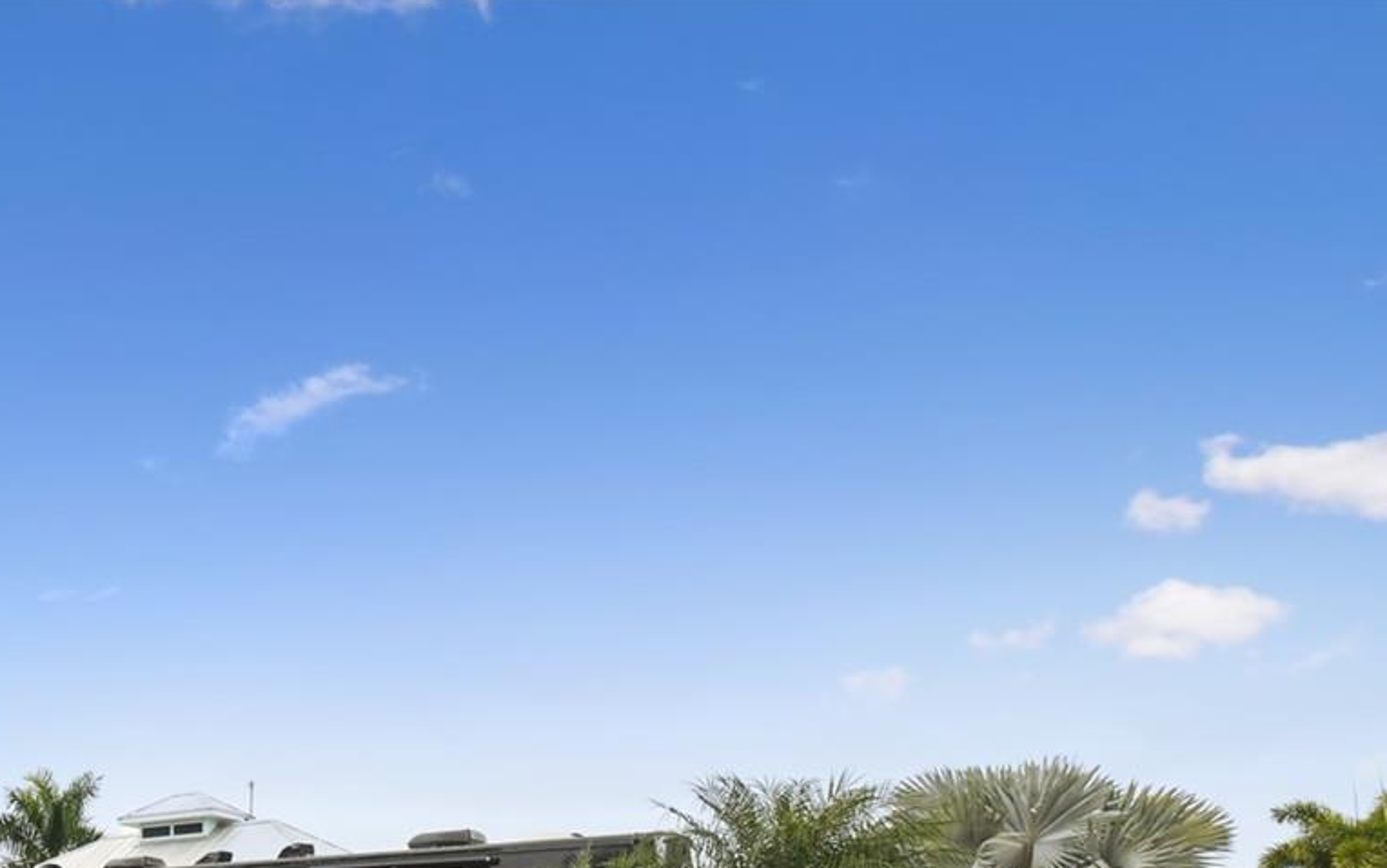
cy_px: 962
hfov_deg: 48.4
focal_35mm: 32
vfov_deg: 34.0
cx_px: -20
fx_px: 1210
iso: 100
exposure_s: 1/50
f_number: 7.1
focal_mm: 10
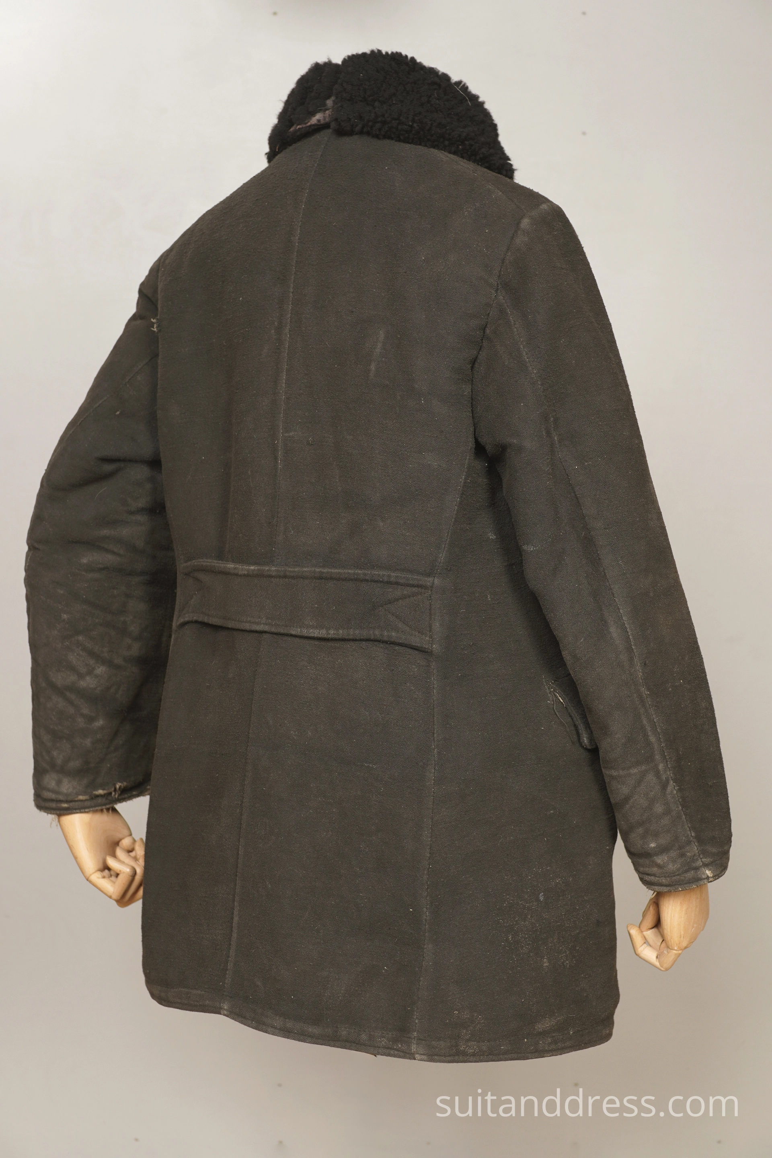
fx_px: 1544
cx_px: 386
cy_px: 579
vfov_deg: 41.1
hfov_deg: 28.1
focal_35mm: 48
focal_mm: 32
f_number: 4
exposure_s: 1/20
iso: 200
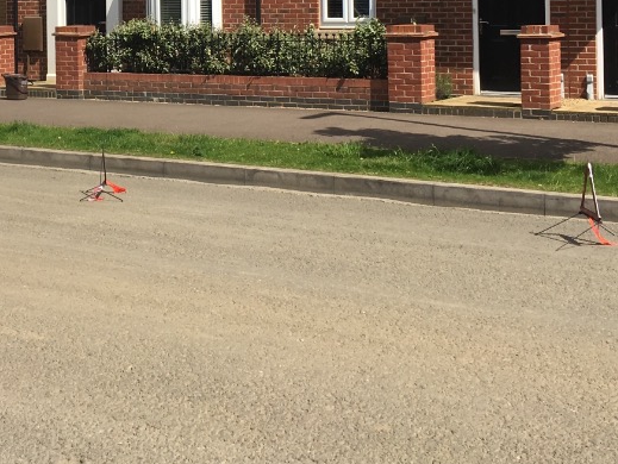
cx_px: 104
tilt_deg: -0.1
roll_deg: +0.3
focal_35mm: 67
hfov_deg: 28.2
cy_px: 4
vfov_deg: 21.2
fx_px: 1197
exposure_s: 1/1832
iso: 25
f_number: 2.2
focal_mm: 4.15
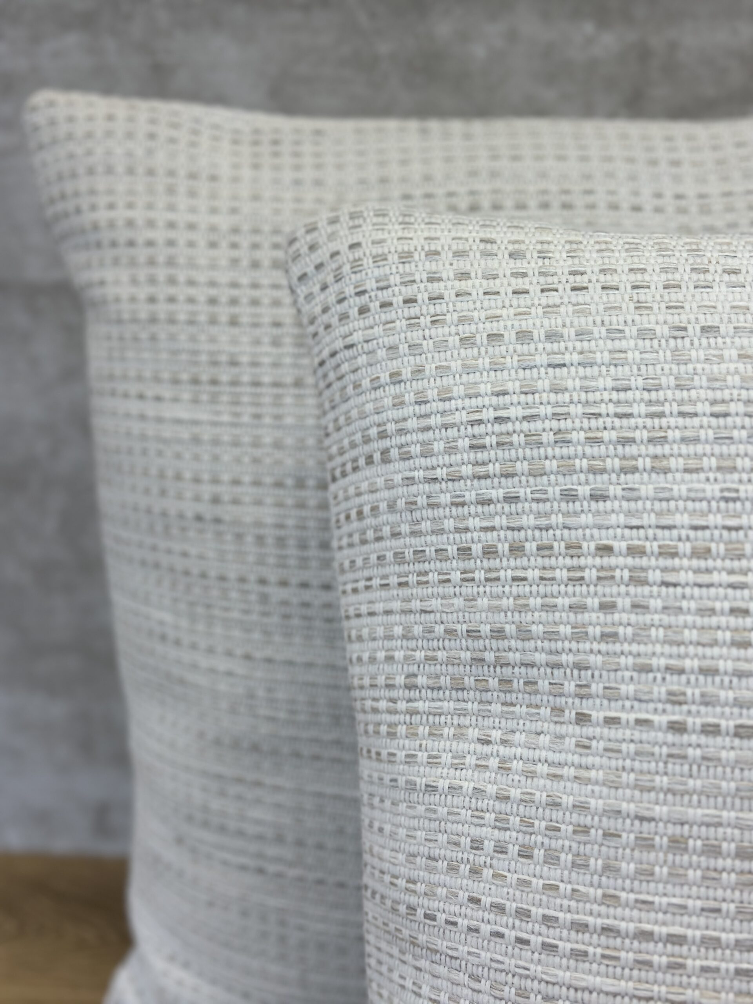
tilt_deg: -21.7
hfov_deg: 30.3
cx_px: 376
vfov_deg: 39.7
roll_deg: +1.7
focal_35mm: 48
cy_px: 502
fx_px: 1392
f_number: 1.78
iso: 80
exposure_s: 1/371
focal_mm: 6.86
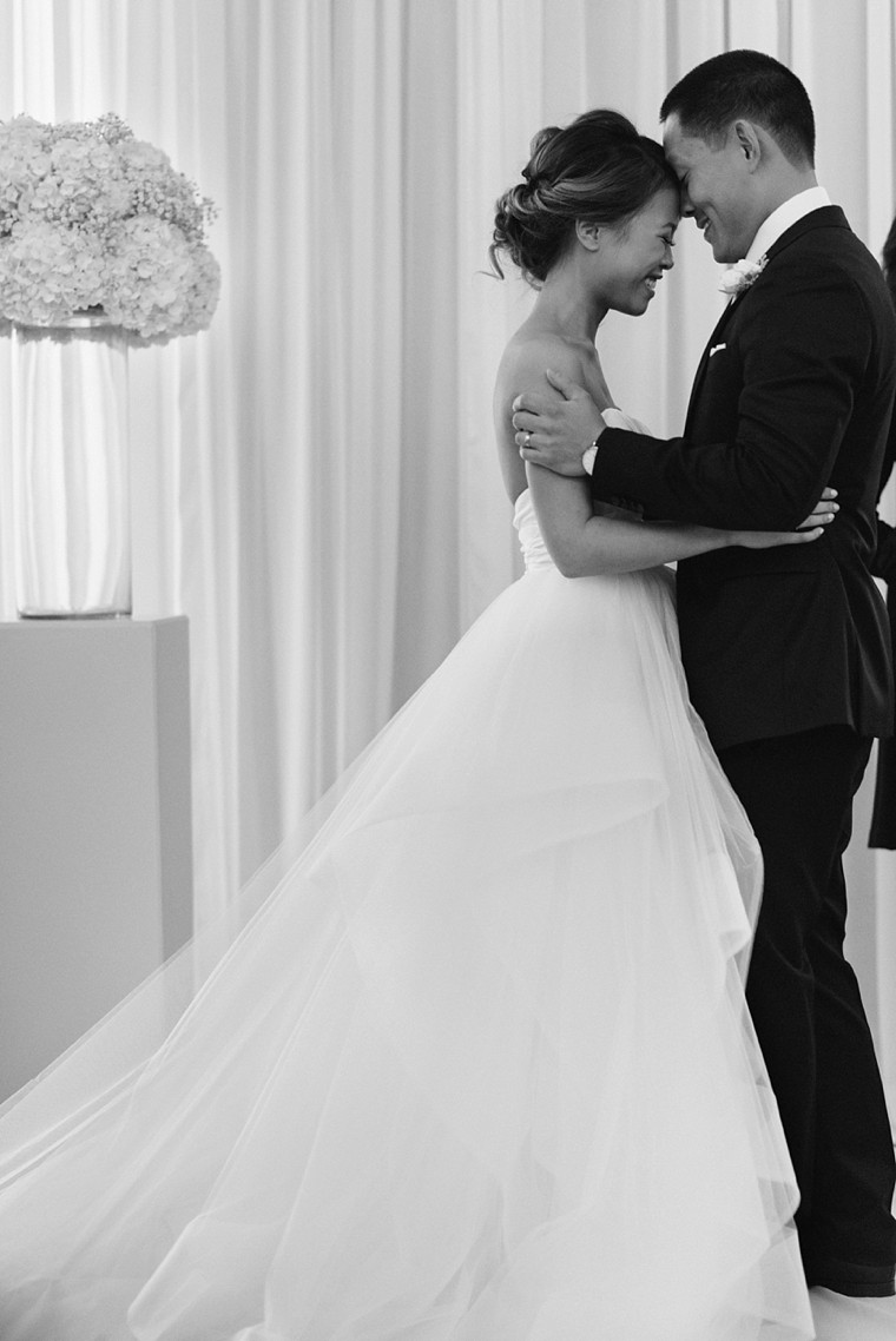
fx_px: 3169
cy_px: 670
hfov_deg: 16.1
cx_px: 448
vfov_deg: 23.9
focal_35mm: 85
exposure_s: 1/250
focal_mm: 85
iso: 2000
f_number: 2.2
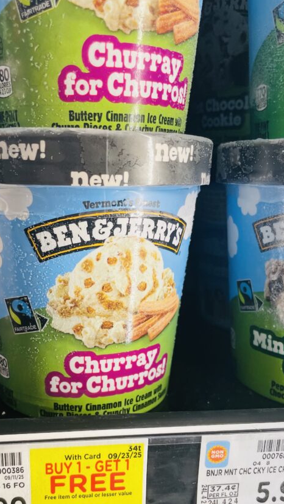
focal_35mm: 35
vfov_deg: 56.2
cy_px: 305
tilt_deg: -15.0
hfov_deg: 33.6
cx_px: 118
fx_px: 469
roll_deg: -1.6
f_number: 1.6
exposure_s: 1/120
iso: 50
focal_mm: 4.2
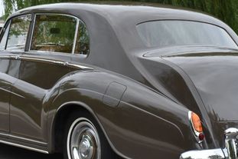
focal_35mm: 99
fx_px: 654
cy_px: 78
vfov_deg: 13.8
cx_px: 135
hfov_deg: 20.6
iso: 640
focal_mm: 32
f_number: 8
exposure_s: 1/500
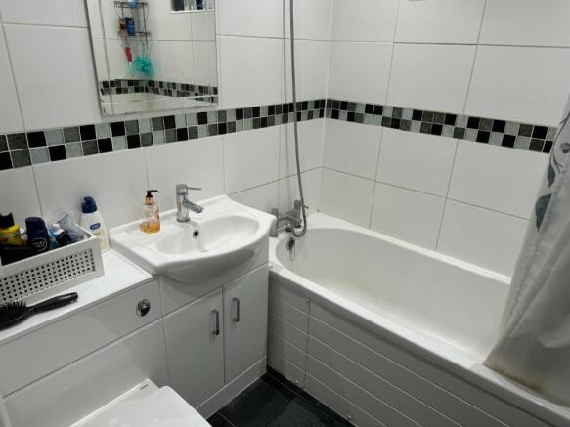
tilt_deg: -22.2
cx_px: 285
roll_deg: -1.5
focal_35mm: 24
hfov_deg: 71.6
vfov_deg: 56.8
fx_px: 395
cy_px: 214
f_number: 1.78
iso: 64
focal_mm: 6.76
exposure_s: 1/100
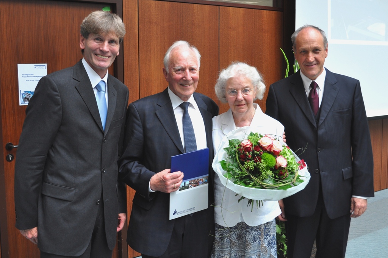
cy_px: 129
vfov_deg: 36.8
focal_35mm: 36
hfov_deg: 53.2
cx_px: 194
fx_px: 388
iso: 360
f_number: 5.6
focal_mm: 24
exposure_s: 1/30
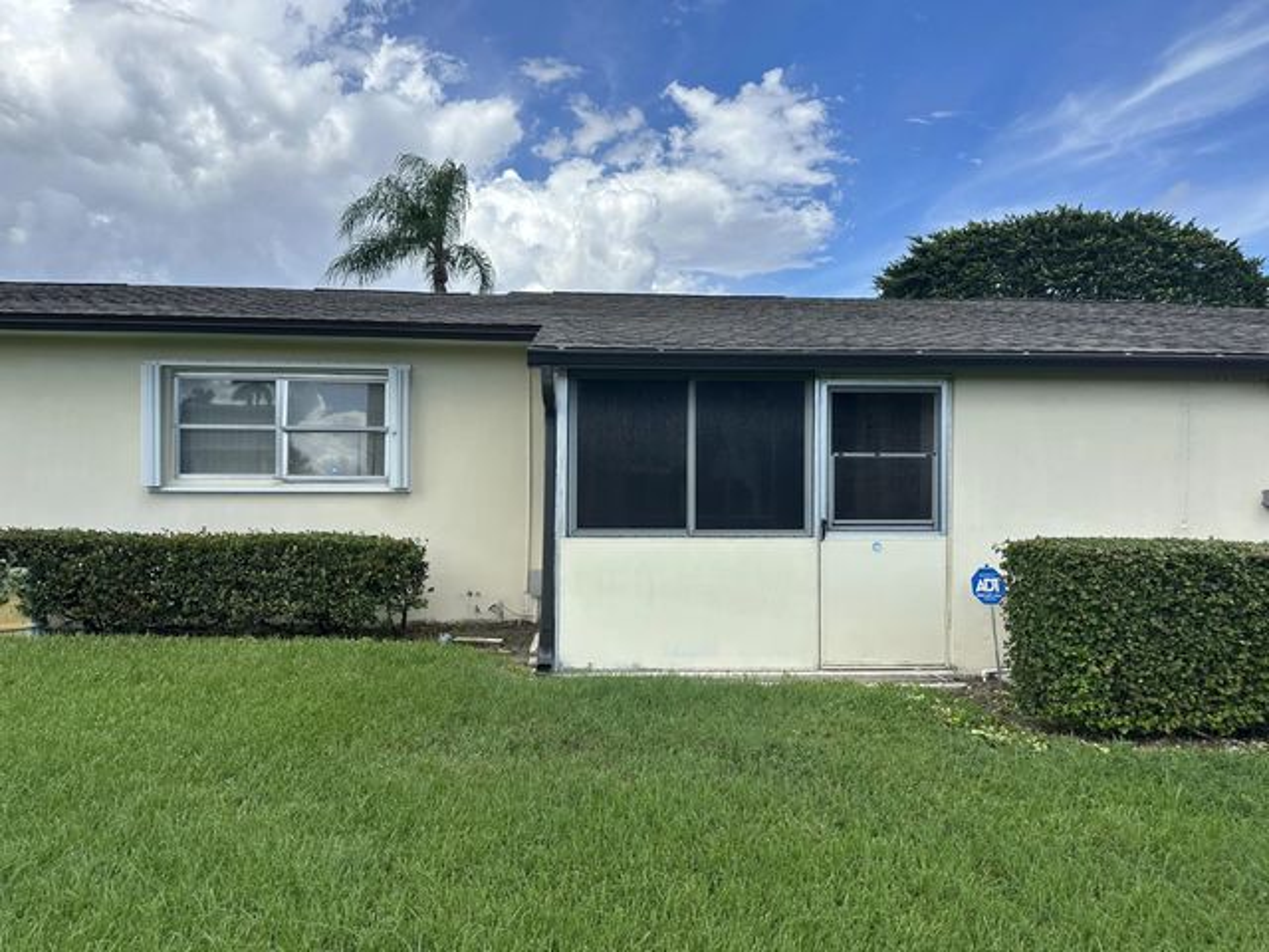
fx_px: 880
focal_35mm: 24
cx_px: 634
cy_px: 476
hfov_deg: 71.6
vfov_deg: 56.8
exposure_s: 1/3861
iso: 80
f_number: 1.78
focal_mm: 6.86
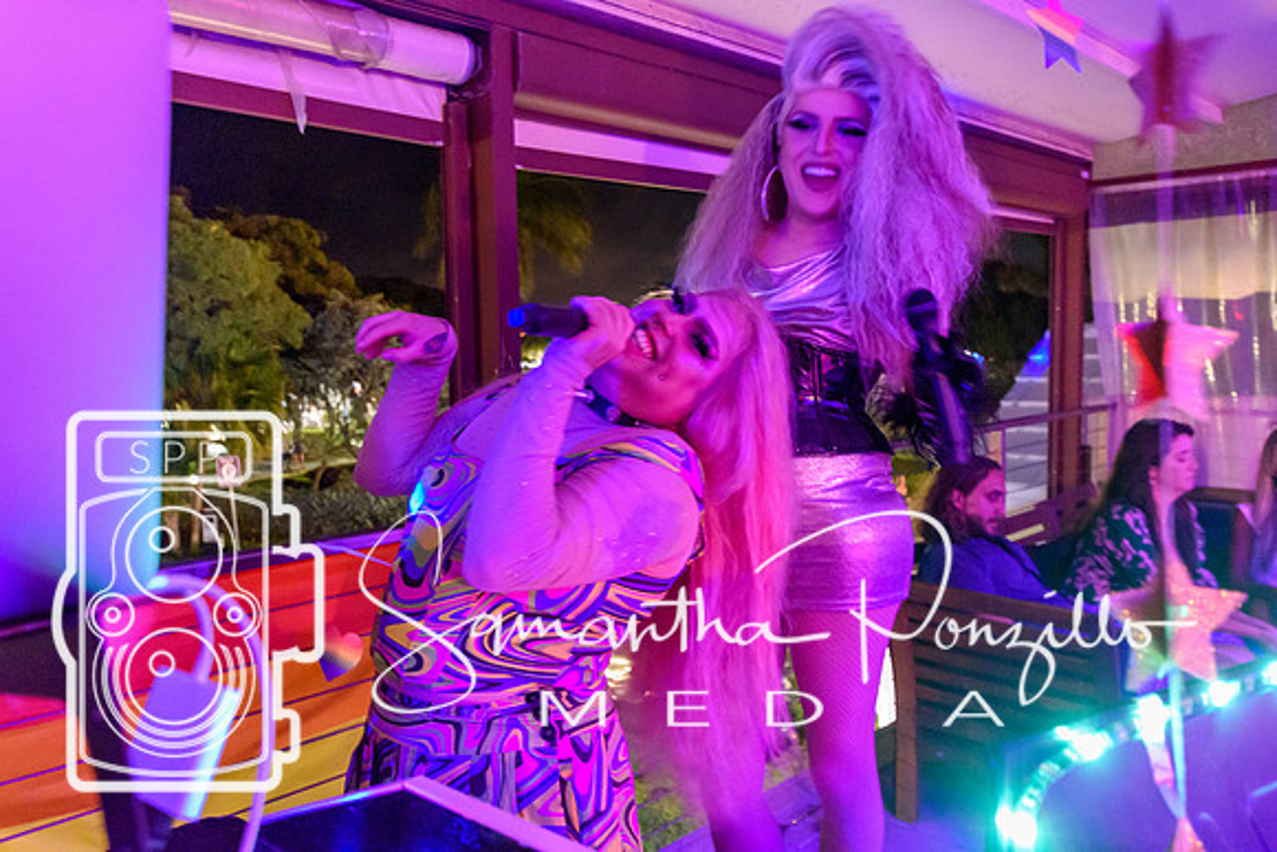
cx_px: 638
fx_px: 1064
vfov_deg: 43.6
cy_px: 426
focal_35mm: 30
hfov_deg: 61.9
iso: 12800
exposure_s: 1/20
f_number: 3.5
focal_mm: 20
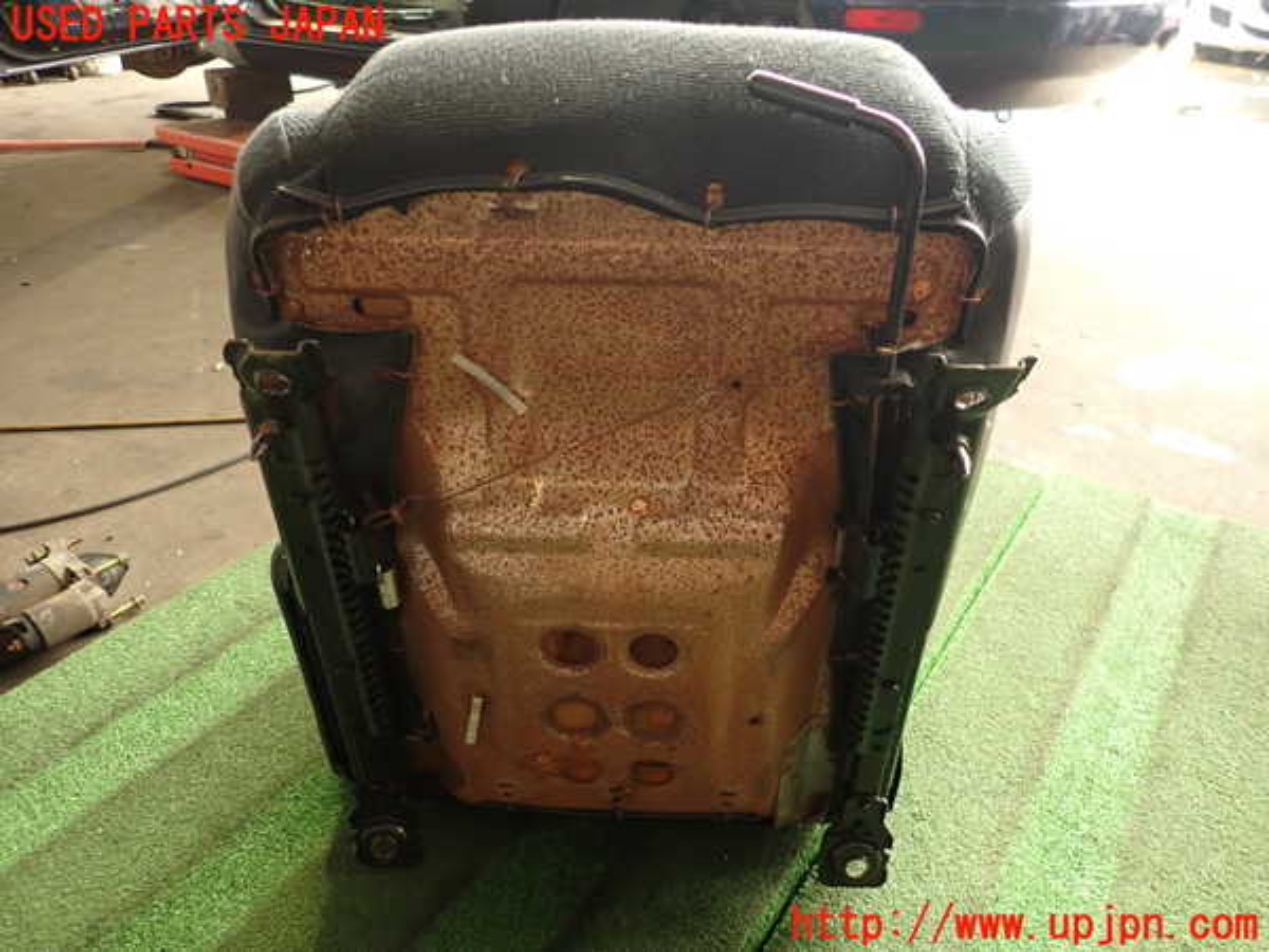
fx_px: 916
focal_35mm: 25
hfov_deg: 69.4
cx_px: 634
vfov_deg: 54.9
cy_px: 476
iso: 200
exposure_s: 1/30
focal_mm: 4.5
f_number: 2
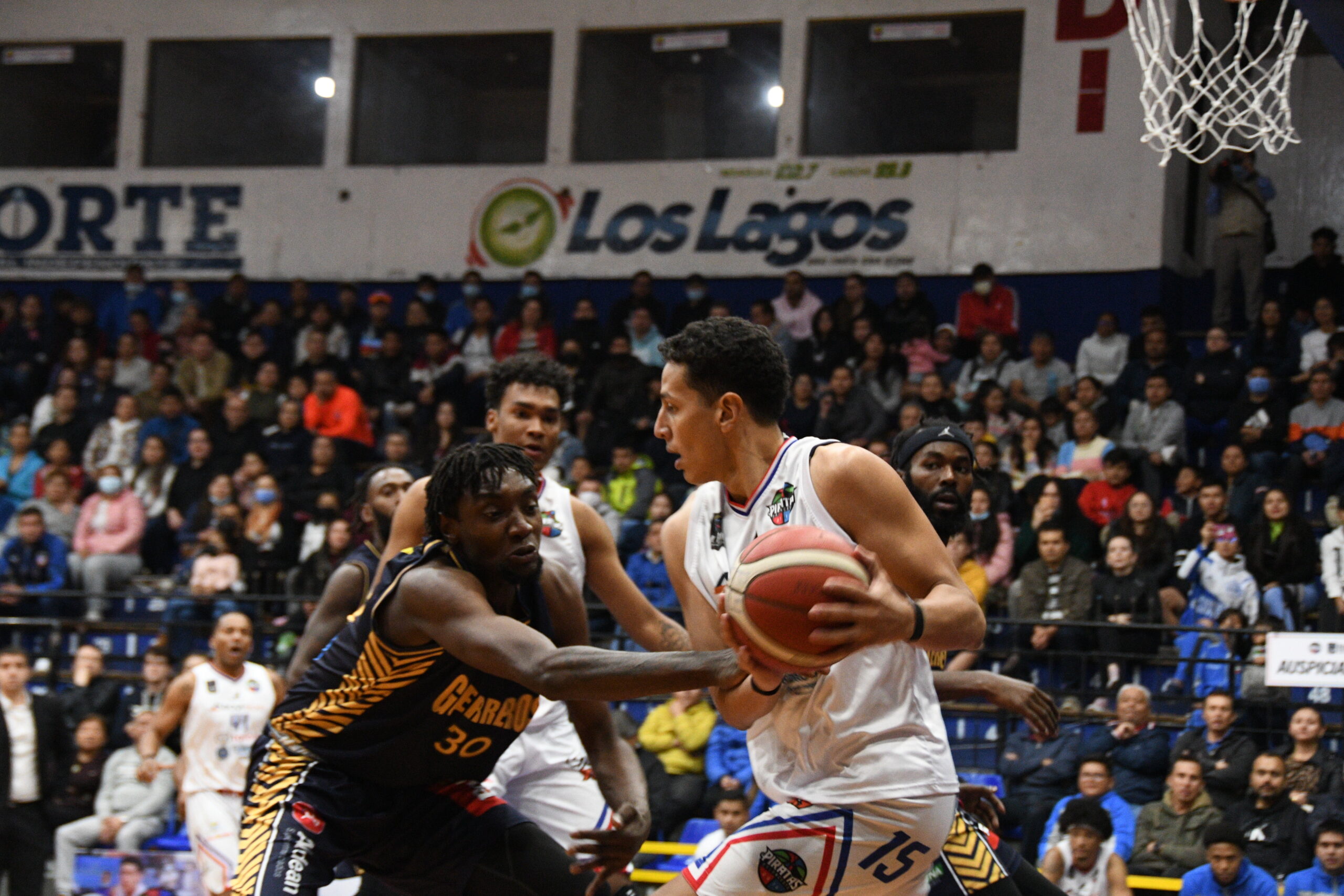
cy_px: 448
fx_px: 3472
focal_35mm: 93
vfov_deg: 14.7
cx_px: 672
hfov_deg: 21.9
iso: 4000
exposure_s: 1/200
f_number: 5.6
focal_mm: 62
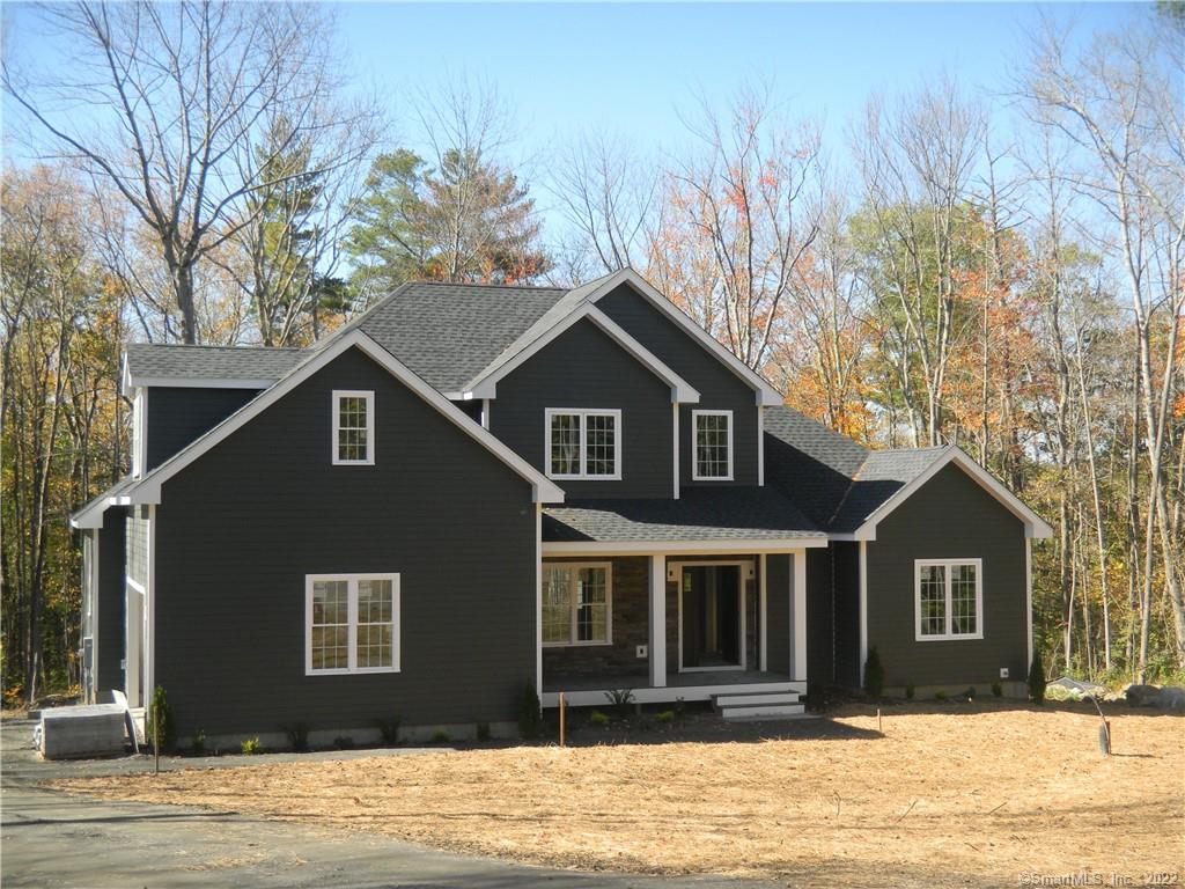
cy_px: 444
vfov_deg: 31.5
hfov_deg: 41.2
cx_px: 592
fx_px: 1575
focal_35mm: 46
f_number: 4.1
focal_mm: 8.3
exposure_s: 1/235
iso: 80
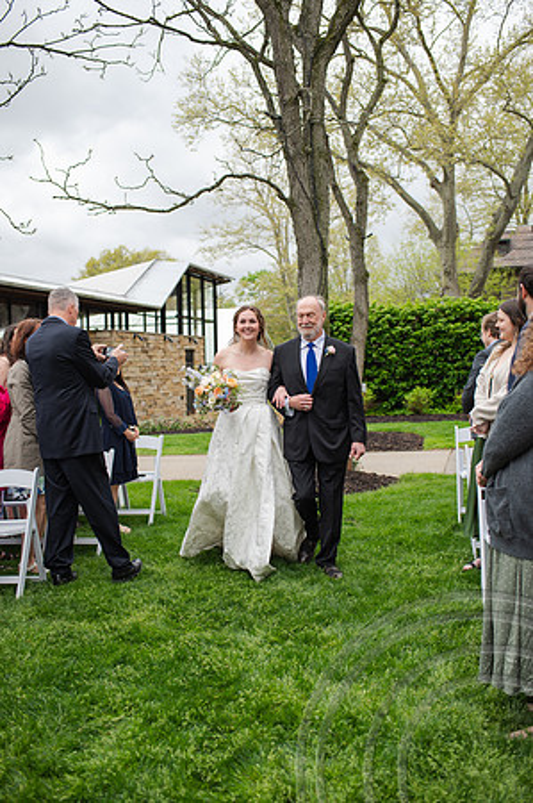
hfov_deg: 37.8
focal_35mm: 35
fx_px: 779
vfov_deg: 54.5
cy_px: 402
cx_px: 266
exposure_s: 1/640
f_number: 3.2
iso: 100
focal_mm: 35
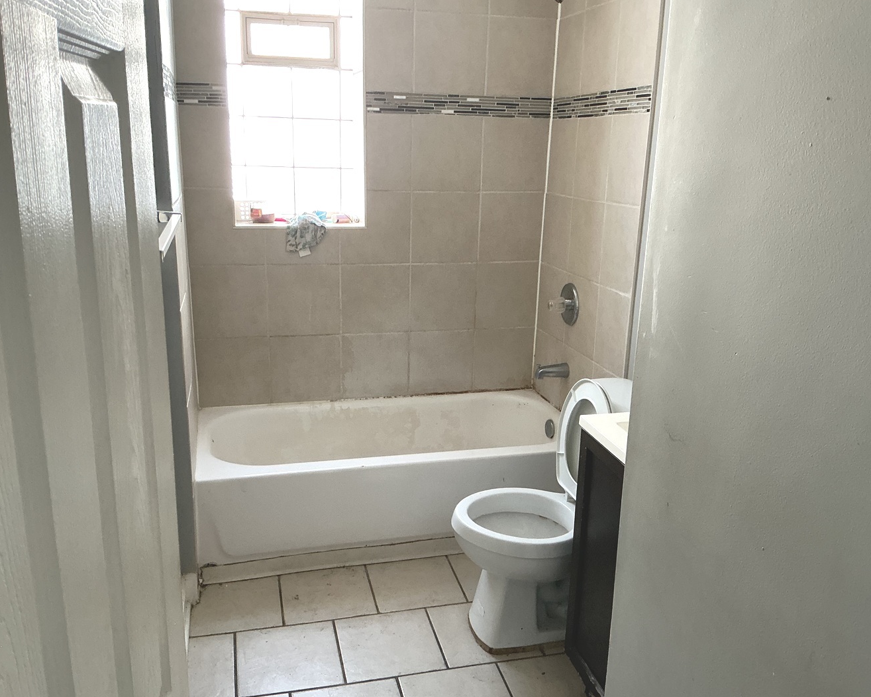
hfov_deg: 57.2
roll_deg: -1.9
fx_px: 799
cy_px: 356
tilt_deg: -15.8
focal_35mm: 31
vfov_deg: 47.1
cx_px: 437
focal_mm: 3
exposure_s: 1/60
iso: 125
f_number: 1.8
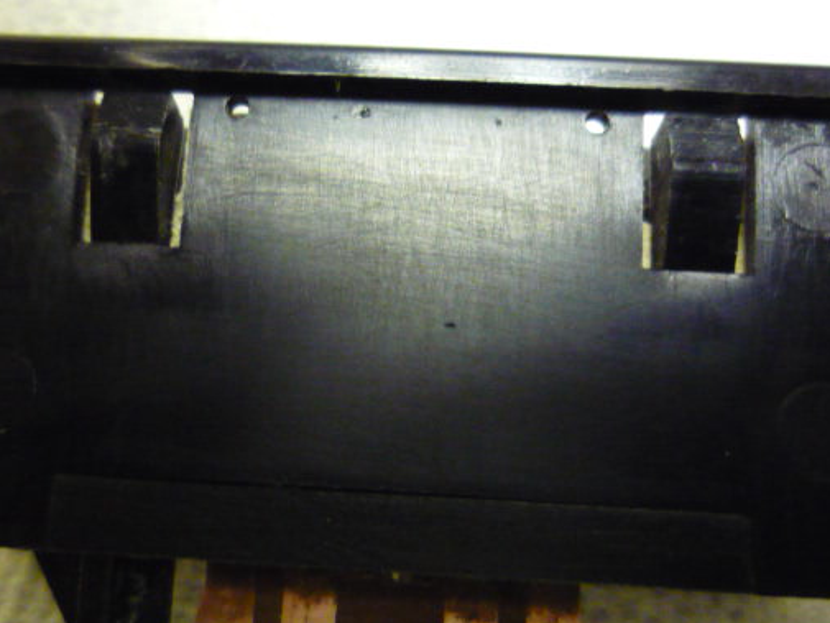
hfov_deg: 48.9
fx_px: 911
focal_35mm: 38
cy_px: 368
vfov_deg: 37.6
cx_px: 367
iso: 800
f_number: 3.3
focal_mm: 5.2
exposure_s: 1/13
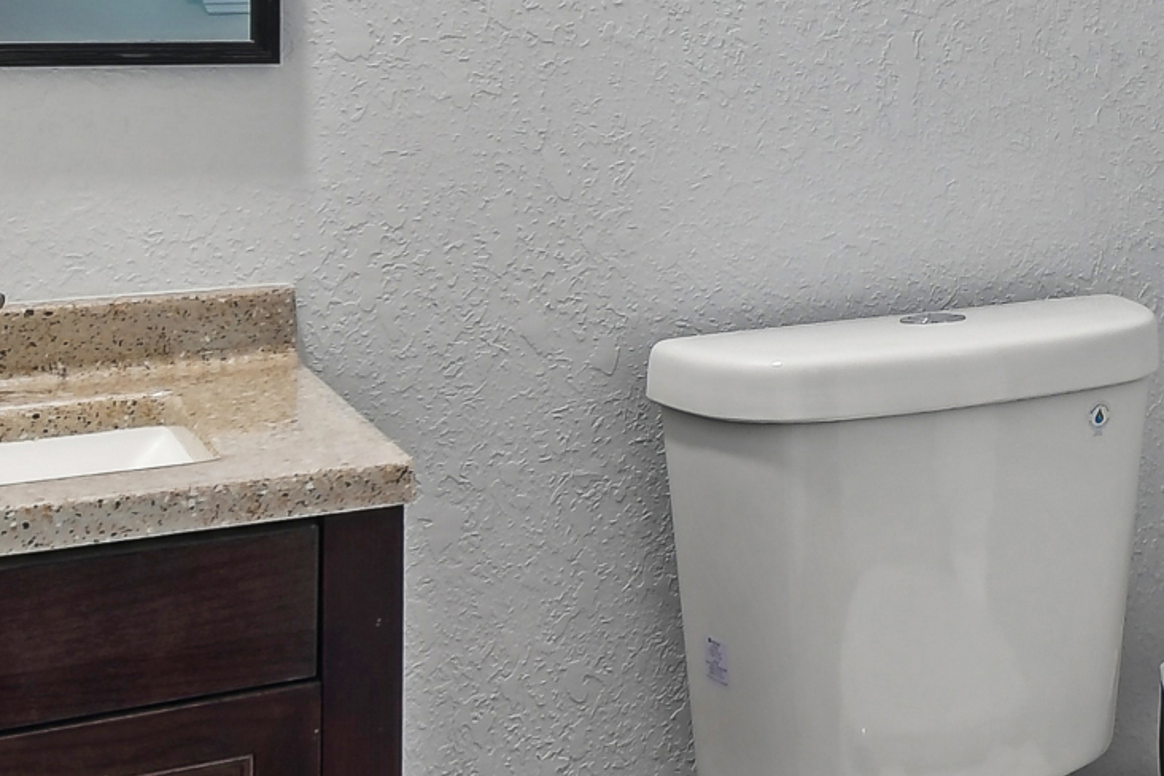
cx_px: 1337
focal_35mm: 59
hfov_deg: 29.8
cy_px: 134
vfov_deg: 22.6
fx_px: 1908
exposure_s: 1/4
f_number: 7.1
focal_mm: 10
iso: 360
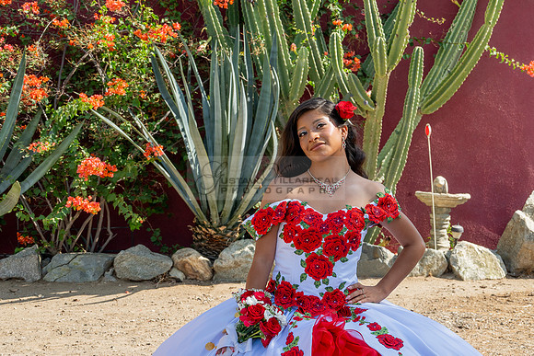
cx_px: 341
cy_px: 141
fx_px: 1394
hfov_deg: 21.6
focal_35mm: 94
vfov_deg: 14.6
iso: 250
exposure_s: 1/200
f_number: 11
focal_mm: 70
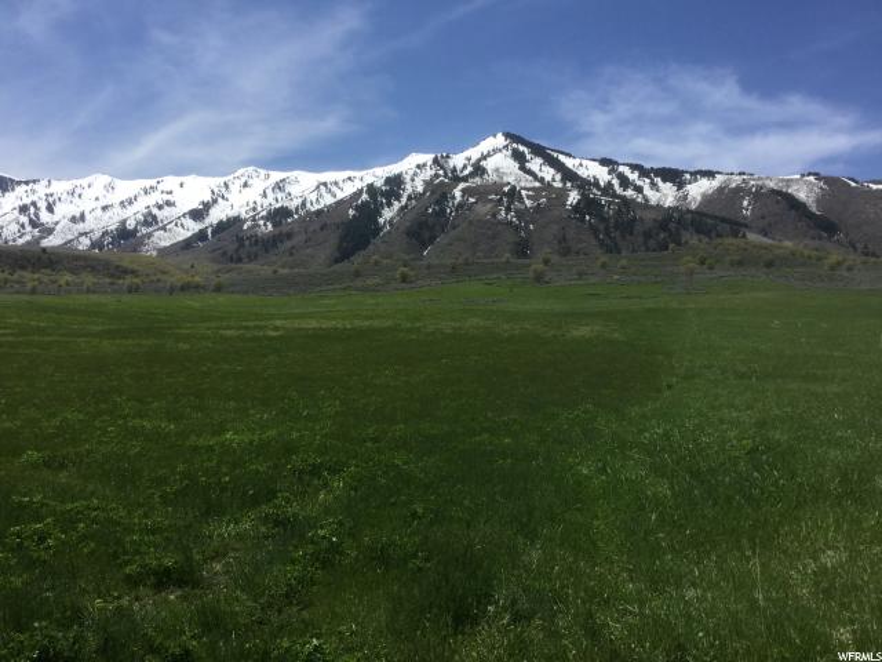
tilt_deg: +1.7
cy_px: 331
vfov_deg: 45.4
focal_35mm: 31
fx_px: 790
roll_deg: -1.8
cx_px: 441
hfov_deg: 58.4
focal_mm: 3.3
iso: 25
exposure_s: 1/1664
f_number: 2.4
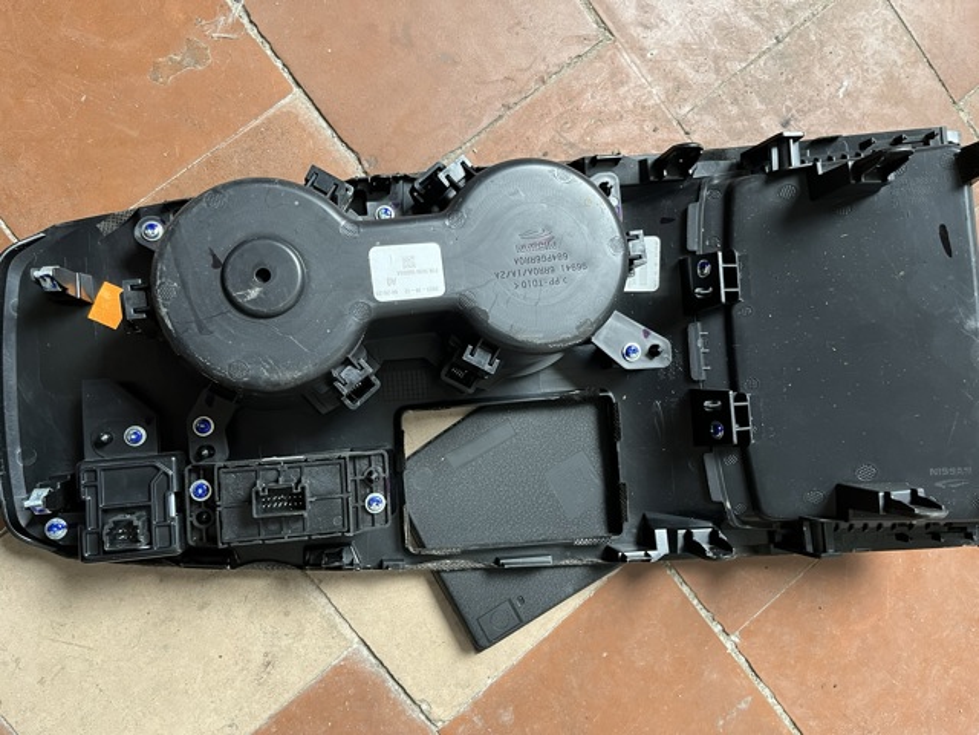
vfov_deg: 53.1
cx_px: 490
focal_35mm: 26
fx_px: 735
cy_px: 368
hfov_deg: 67.3
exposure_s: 1/60
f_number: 1.6
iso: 200
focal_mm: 5.1
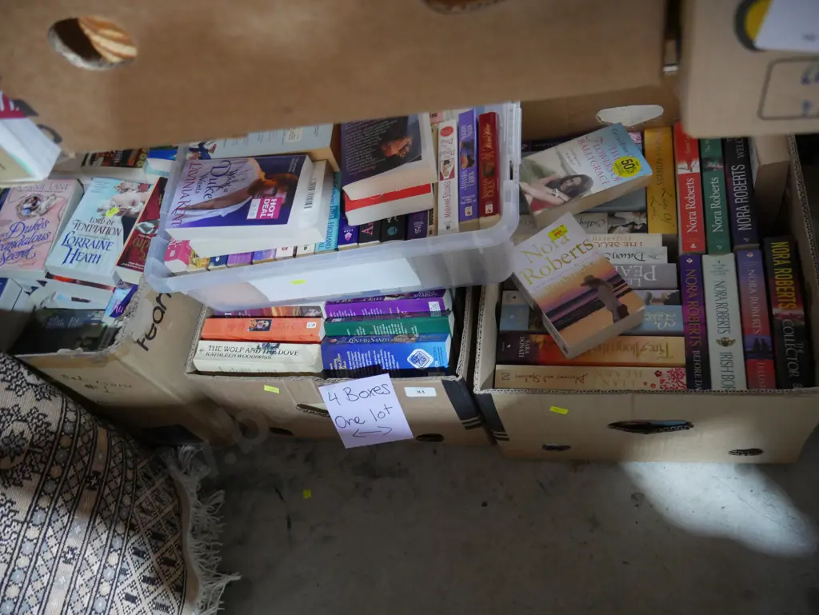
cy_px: 308
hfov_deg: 63.4
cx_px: 410
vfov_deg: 49.8
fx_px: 663
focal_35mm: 28
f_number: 3.5
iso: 2000
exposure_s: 1/60
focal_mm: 14
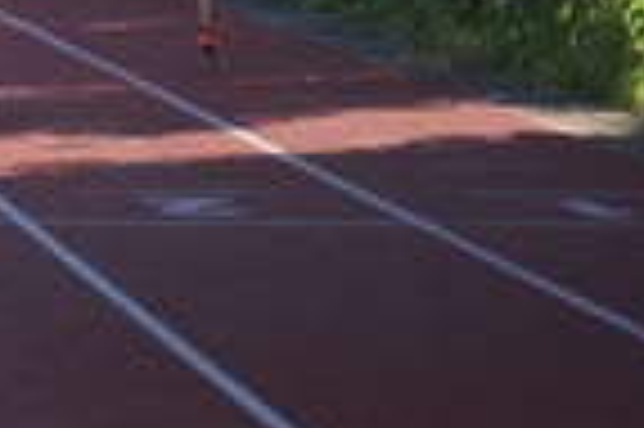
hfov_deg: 7.1
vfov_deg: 4.8
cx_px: -459
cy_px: -295
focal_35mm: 283
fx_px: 5057
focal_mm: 50
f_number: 5.6
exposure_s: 1/160
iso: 125
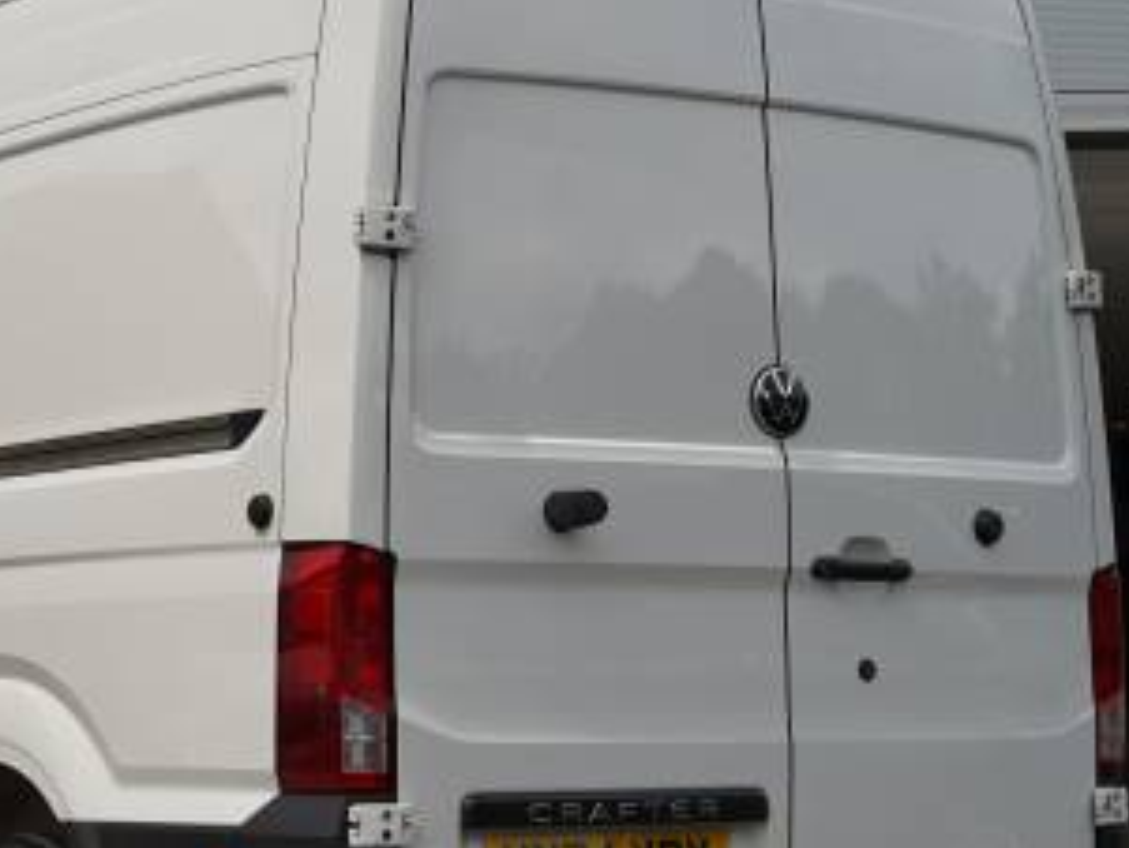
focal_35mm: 93
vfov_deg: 15.8
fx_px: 3048
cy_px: 492
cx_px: 315
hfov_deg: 20.8
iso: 100
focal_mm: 45.7
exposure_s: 1/500
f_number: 4.5
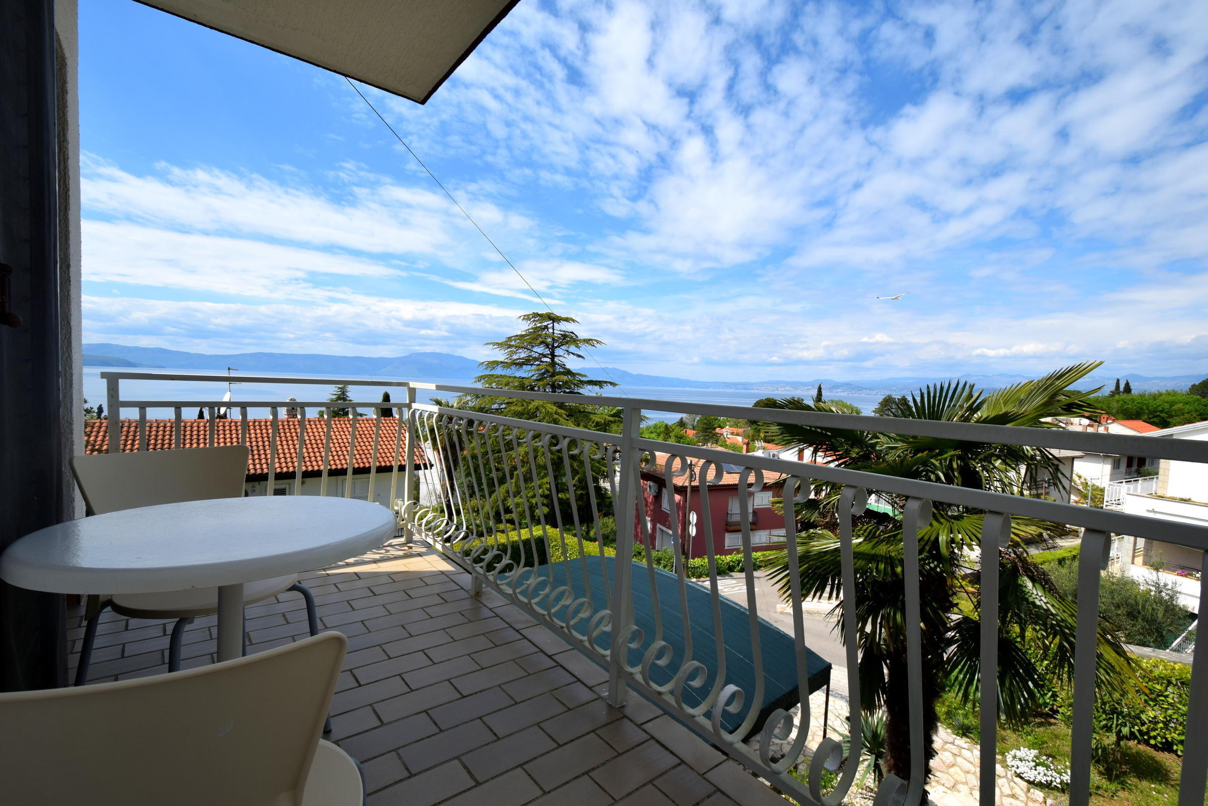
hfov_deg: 100.4
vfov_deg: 77.3
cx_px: 604
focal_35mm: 15
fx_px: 503
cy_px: 403
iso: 200
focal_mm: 10
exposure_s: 1/400
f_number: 10
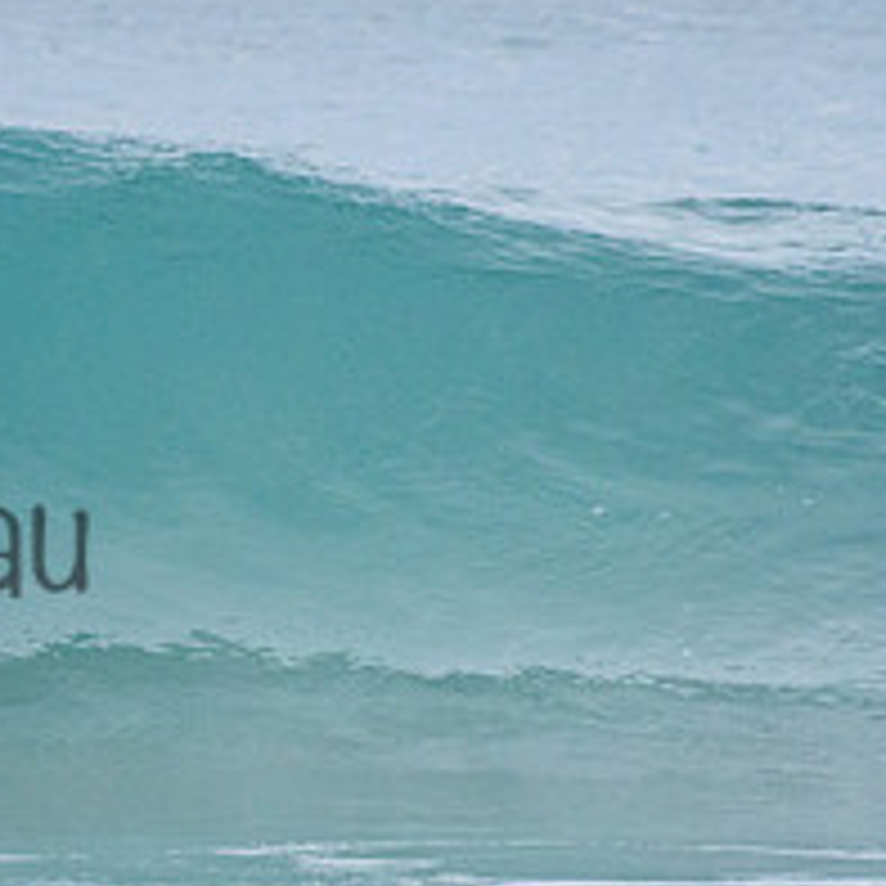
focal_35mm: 1530
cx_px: -669
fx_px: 44305
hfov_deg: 1.1
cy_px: 372
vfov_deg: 1.1
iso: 1400
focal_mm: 500
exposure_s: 1/2000
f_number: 5.6
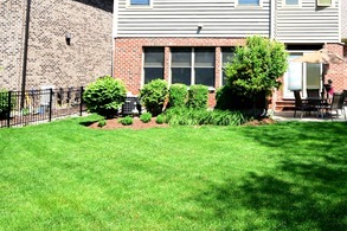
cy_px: 54
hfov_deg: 50.1
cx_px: 275
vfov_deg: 35.8
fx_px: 348
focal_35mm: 36
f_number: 7.1
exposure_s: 1/200
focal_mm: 11
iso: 160
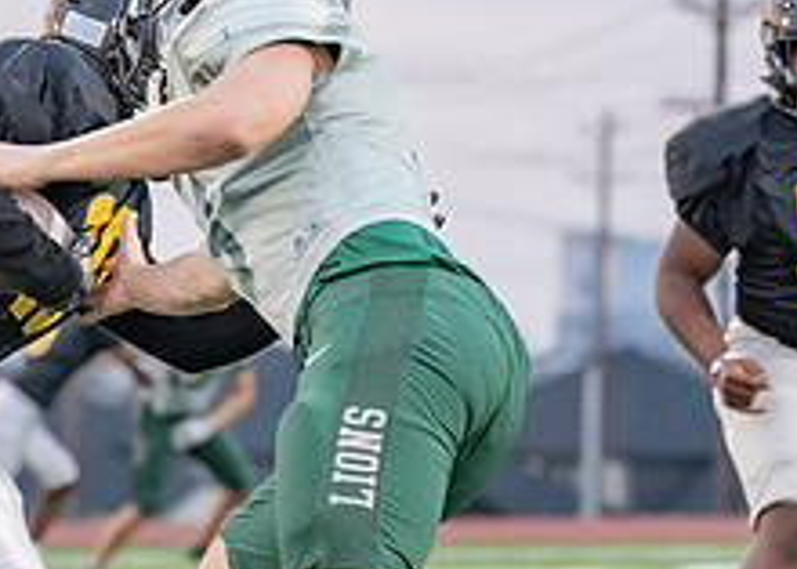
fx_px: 7241
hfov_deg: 6.3
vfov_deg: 4.5
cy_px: 356
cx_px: -212
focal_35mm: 320
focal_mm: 89
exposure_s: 1/1000
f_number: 2.8
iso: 2000
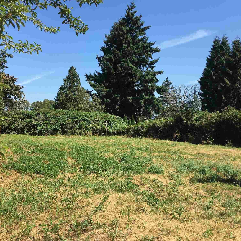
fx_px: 276
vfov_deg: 47.2
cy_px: 120
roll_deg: -1.3
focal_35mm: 35
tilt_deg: +2.3
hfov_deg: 47.2
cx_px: 114
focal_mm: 4.15
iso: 25
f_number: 2.2
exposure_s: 1/1068
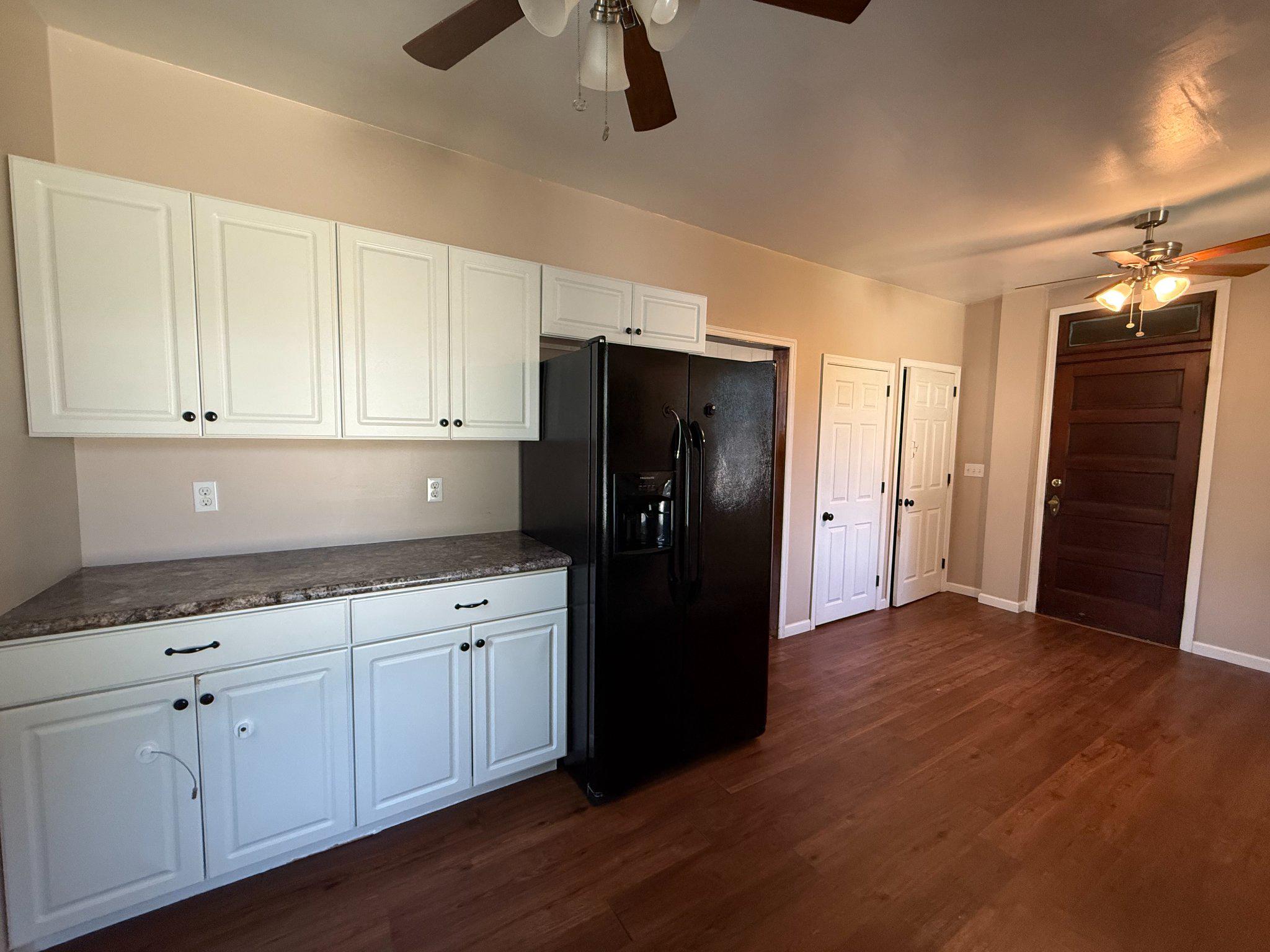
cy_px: 476
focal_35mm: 14
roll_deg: -1.1
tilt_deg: -4.3
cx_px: 635
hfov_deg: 102.1
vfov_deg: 85.7
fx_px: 514
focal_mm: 2.22
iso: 320
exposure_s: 1/80
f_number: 2.2
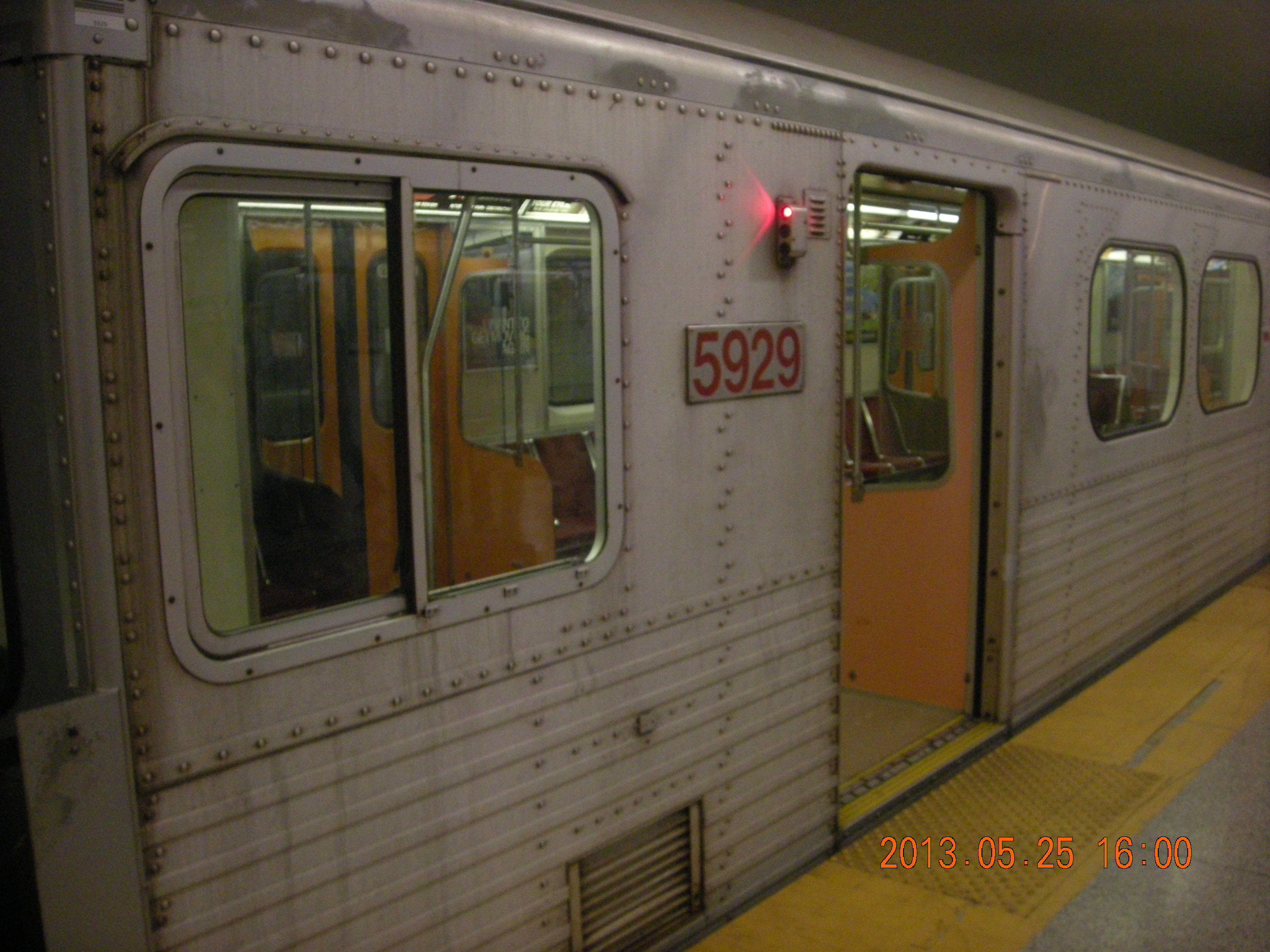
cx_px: 635
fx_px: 1284
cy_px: 476
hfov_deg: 52.6
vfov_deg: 40.7
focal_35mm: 35
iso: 400
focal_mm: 5.7
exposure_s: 1/49.2
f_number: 2.8
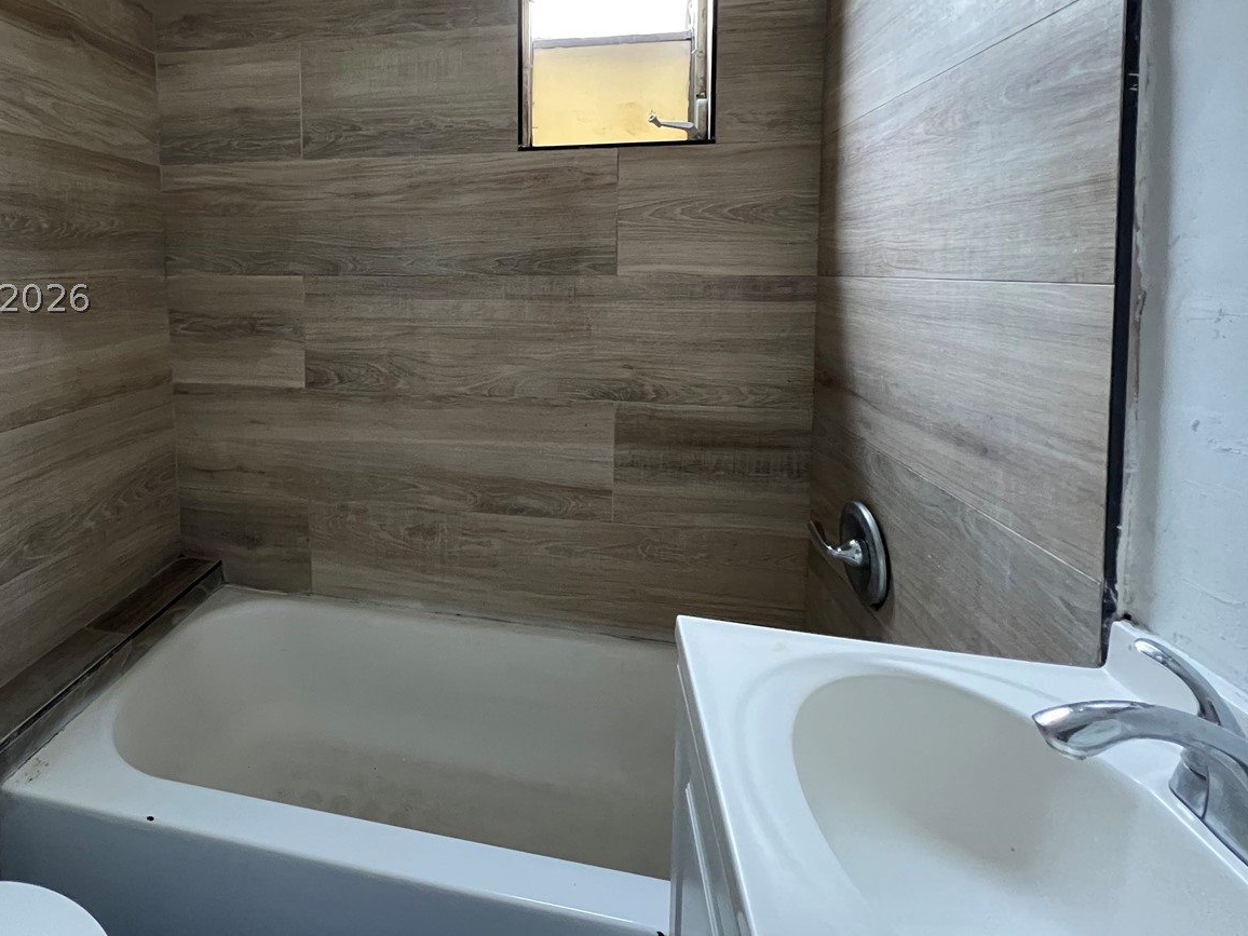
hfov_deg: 84.9
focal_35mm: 18
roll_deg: +0.3
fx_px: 649
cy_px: 298
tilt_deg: -2.8
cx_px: 421
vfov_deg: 69.2
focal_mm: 1.57
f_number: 1.8
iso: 500
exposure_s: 1/60
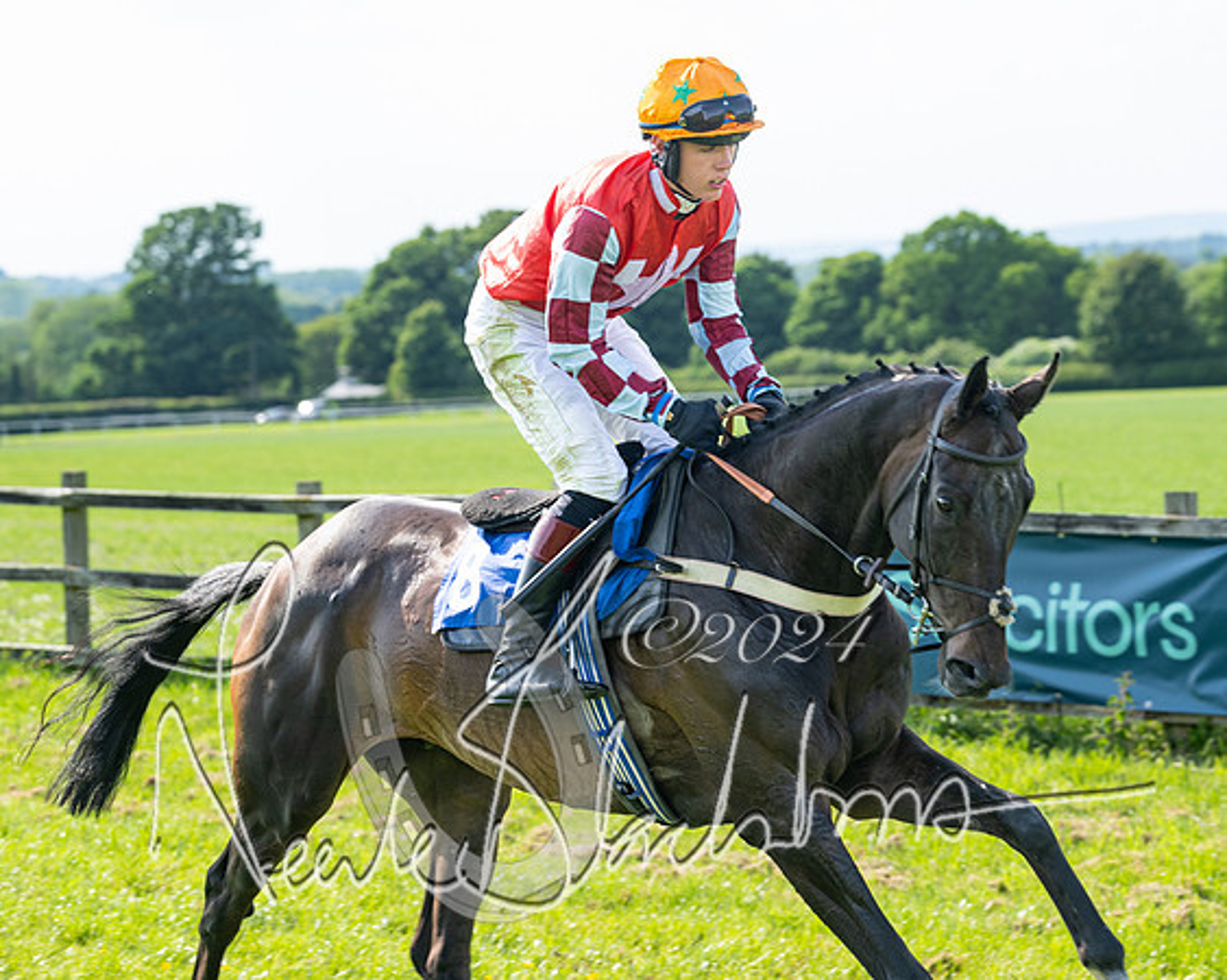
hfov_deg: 14.7
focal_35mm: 131
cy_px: 422
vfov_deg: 11.8
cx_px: 716
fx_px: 4753
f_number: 5
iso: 200
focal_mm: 102
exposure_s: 1/640
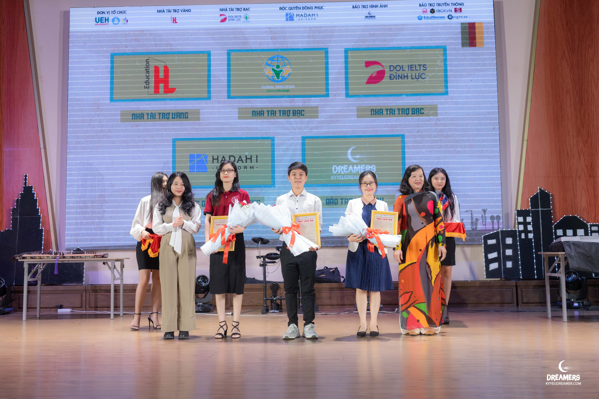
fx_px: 582
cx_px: 300
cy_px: 200
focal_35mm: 35
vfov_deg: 37.9
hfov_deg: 54.4
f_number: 3.2
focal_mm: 35
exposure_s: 1/160
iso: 1000
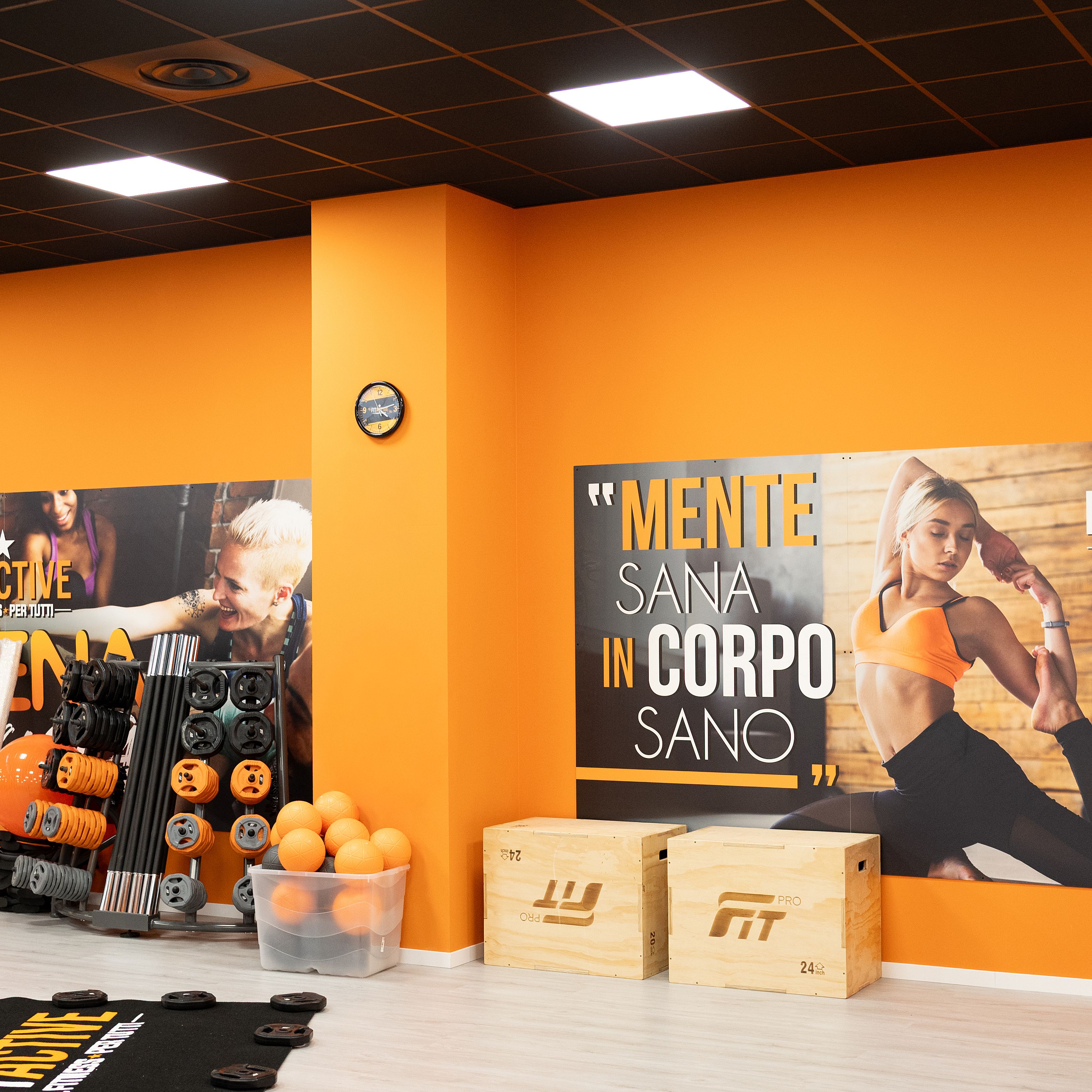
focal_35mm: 53
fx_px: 1892
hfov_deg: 32.0
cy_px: 555
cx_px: 371
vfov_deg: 32.2
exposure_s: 1/250
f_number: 2.5
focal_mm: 35
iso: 1000
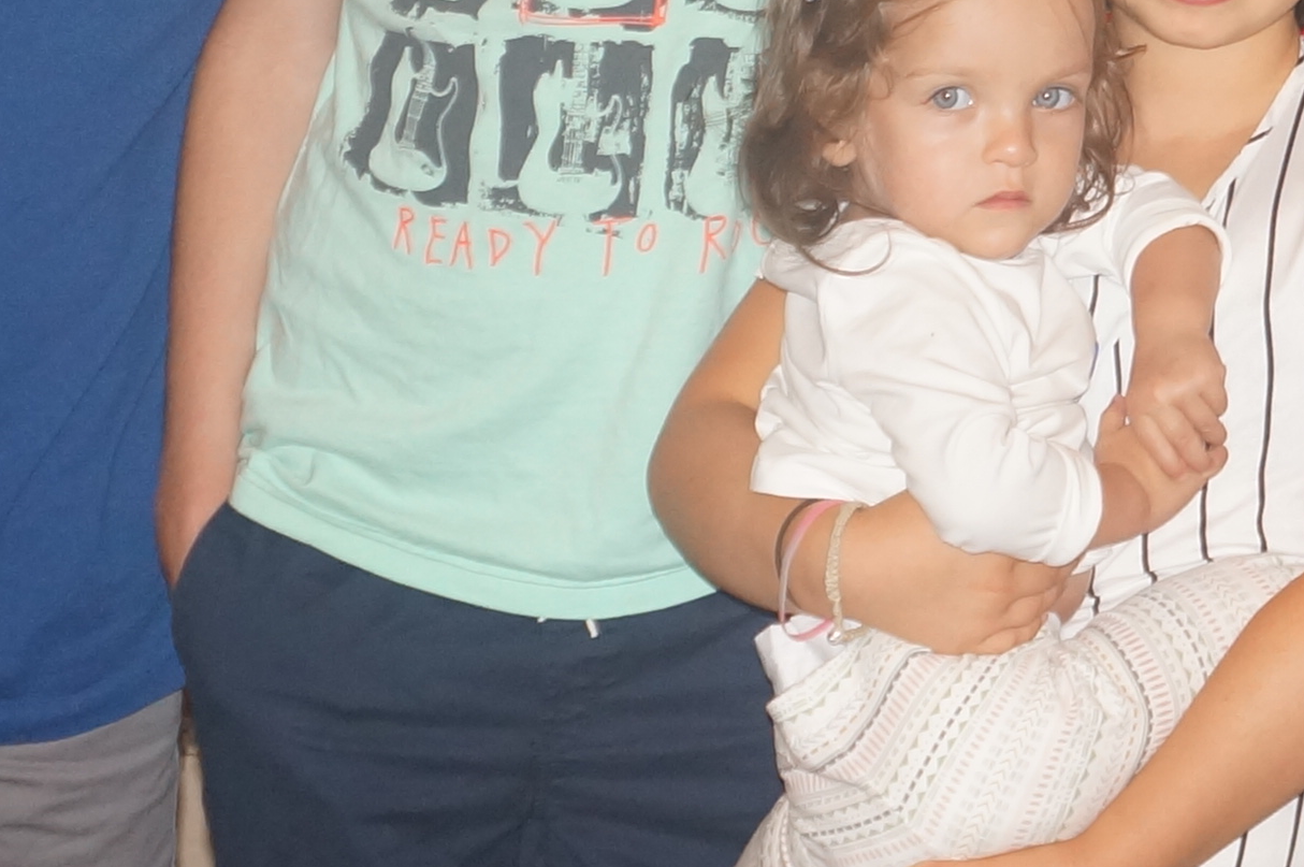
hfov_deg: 11.5
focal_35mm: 176
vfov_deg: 7.7
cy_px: -330
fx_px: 6370
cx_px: 1482
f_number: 4
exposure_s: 1/160
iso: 800
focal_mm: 29
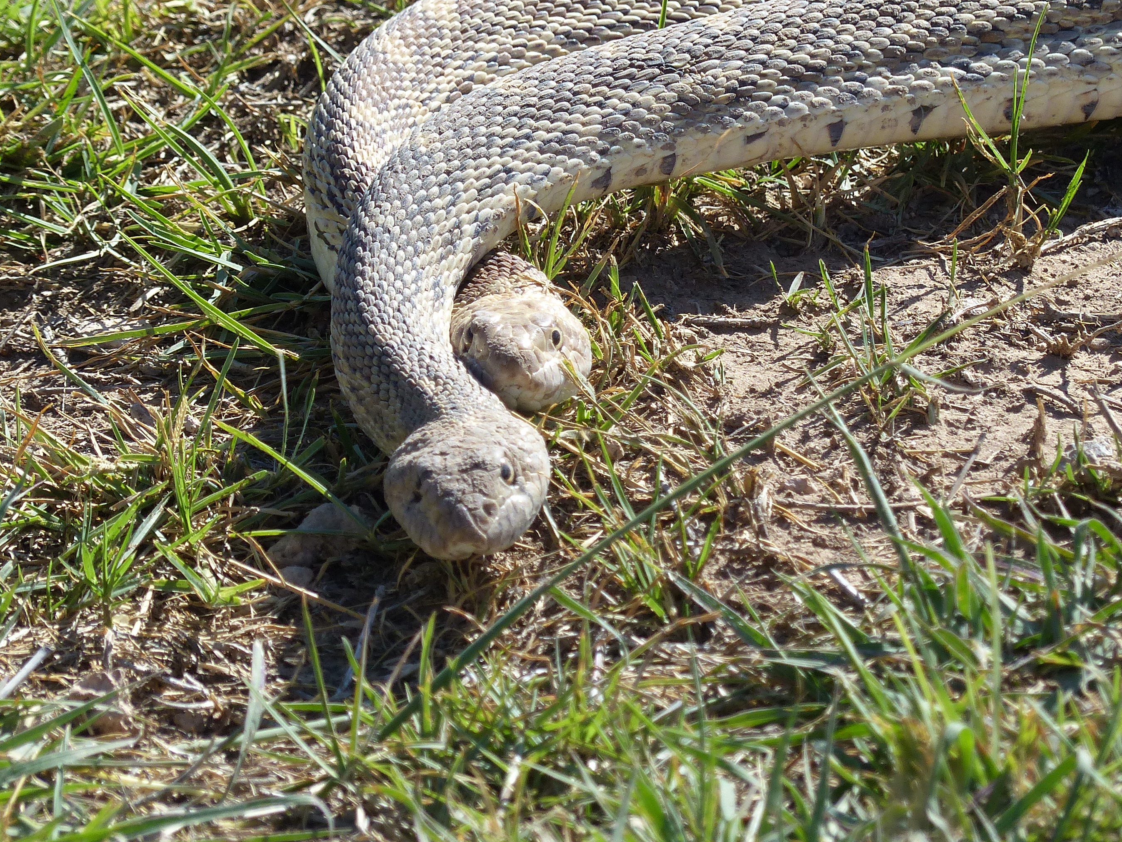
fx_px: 21329
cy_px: 273
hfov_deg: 3.0
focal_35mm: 658
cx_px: 599
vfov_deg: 2.3
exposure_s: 1/800
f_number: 4
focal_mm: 79.8
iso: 100
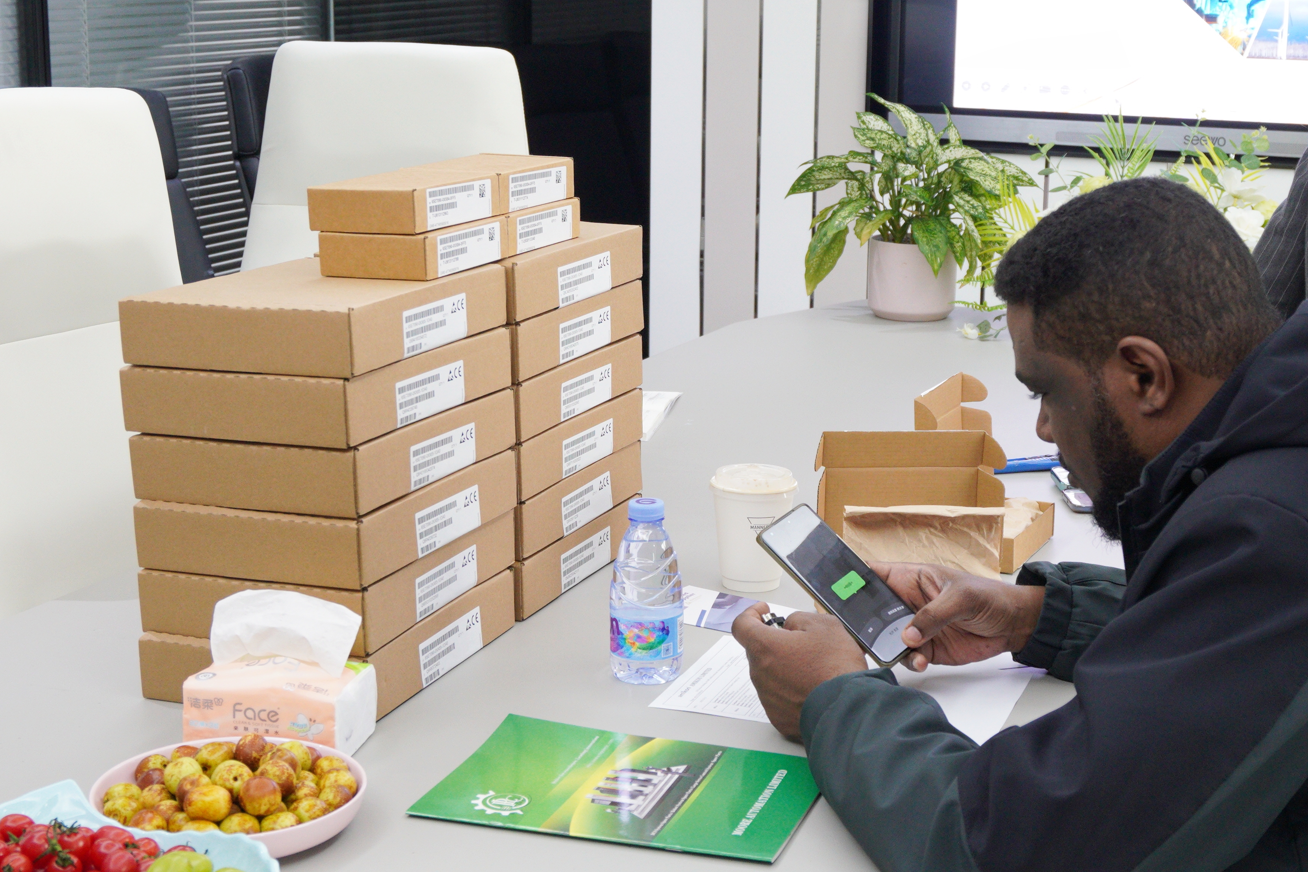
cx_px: 760
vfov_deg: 23.1
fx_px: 2138
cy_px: 417
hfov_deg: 33.9
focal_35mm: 59
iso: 640
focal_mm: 23
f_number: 4
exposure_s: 1/25
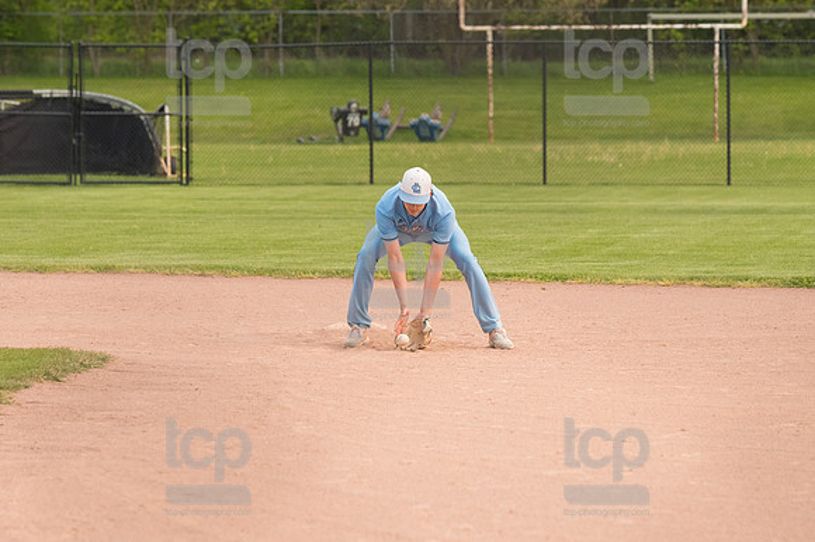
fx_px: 6788
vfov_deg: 4.6
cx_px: 408
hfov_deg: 6.9
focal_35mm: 300
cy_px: 271
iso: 1000
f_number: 5.6
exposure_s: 1/2000
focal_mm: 200
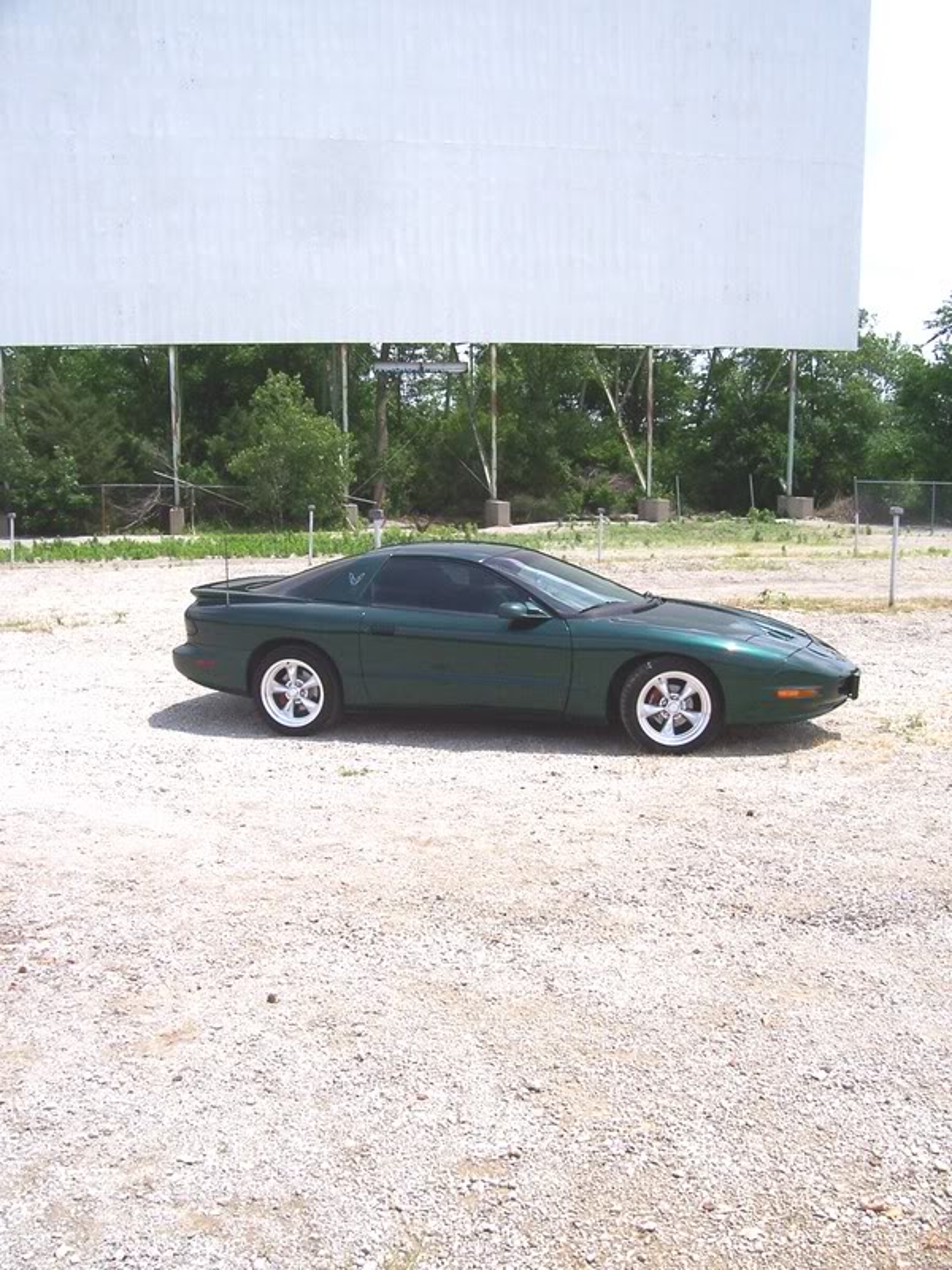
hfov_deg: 41.8
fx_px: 1247
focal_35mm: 34
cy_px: 635
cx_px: 476
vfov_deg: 54.0
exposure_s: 1/1000
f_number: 5.6
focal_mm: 5.6
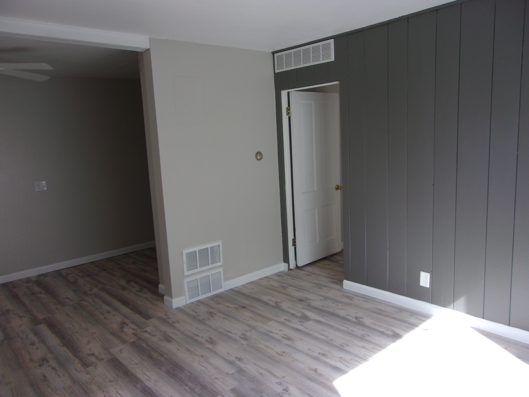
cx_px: 264
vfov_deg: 51.4
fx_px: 413
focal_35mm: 27
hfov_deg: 65.3
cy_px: 198
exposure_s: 1/45
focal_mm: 4.9
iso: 80
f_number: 3
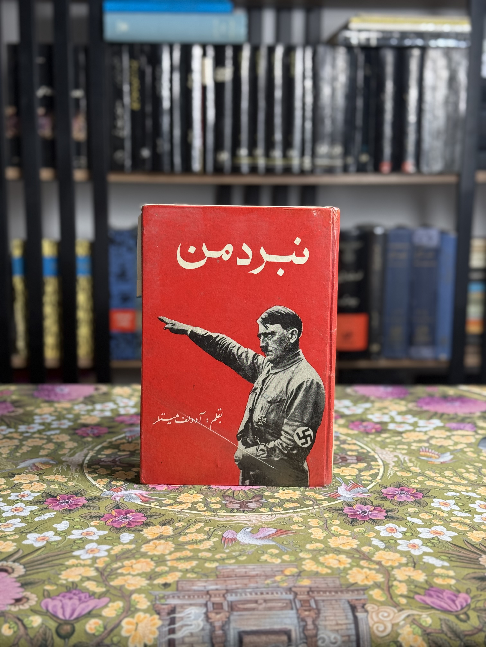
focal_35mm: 48
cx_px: 243
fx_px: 899
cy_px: 324
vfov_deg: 39.7
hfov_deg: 30.3
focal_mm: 6.76
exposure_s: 1/100
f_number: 1.78
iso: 125
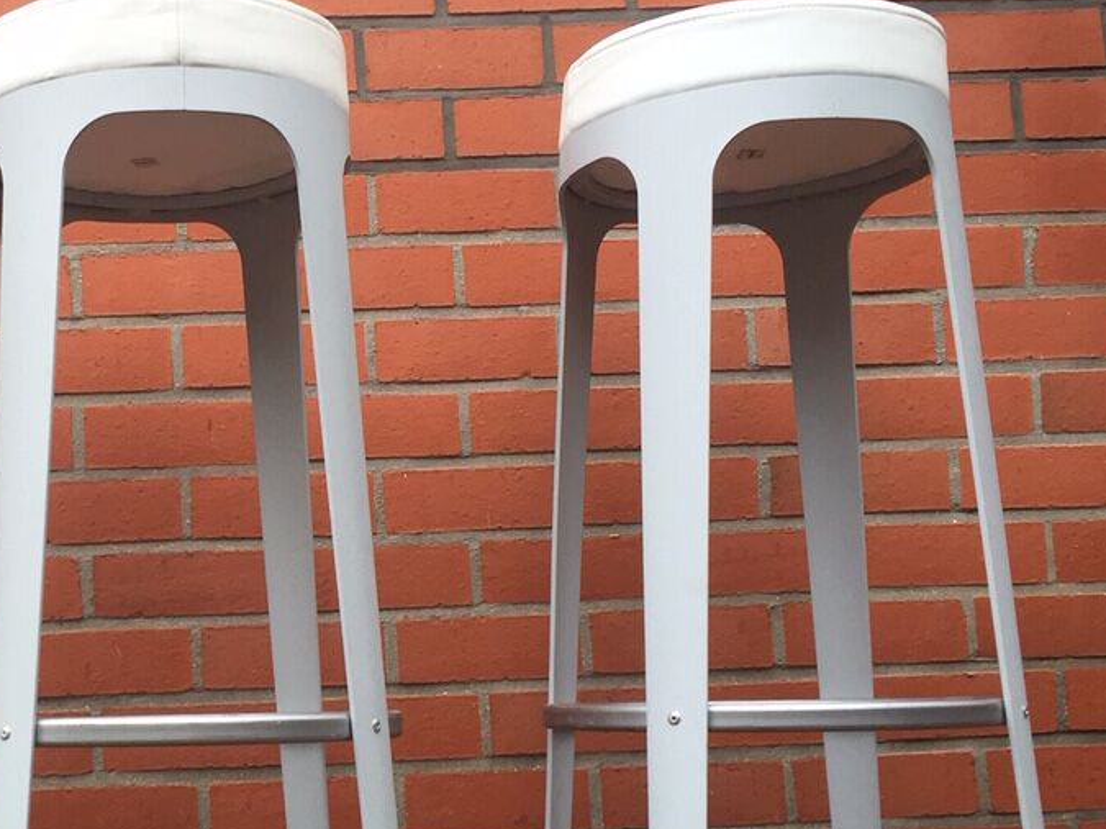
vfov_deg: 26.3
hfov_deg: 33.5
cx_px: 161
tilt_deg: +3.7
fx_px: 1757
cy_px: 603
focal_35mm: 55
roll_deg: +1.6
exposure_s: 1/100
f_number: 2.2
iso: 40
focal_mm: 4.15
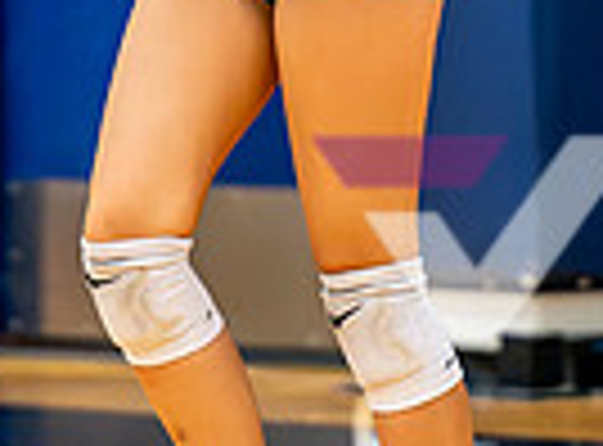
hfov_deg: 2.6
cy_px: -228
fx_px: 13116
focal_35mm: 757
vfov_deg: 1.9
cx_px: 3
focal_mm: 135
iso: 4000
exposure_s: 1/800
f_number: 2.8
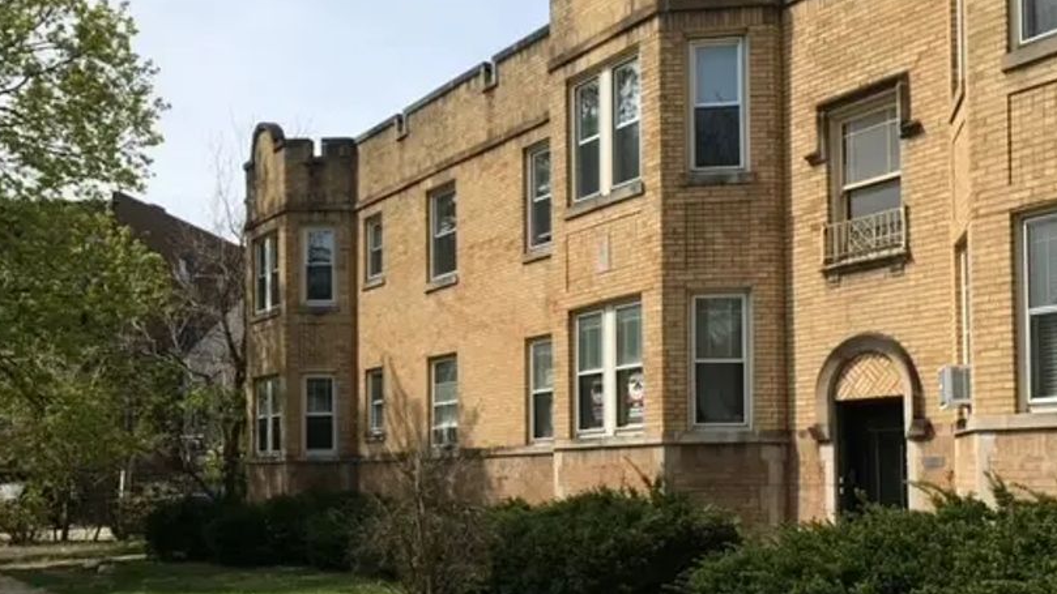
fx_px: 1121
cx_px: 632
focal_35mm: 40
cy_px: 431
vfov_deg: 29.3
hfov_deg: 50.2
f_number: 2.2
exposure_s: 1/1479
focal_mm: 4.15
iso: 25
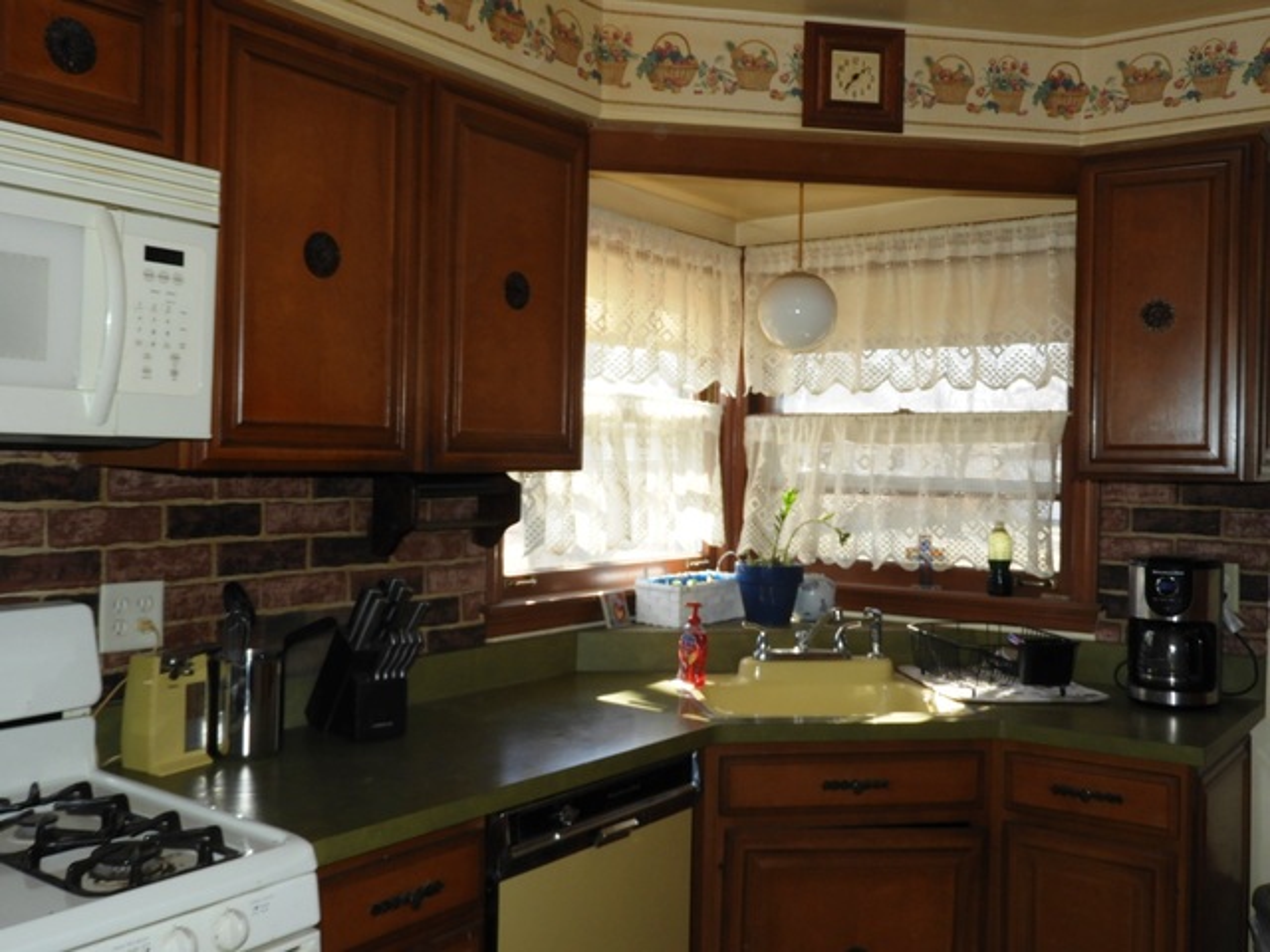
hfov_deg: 55.4
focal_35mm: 33
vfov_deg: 42.9
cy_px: 476
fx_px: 1211
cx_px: 635
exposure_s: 1/80
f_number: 3.6
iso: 100
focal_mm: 5.9
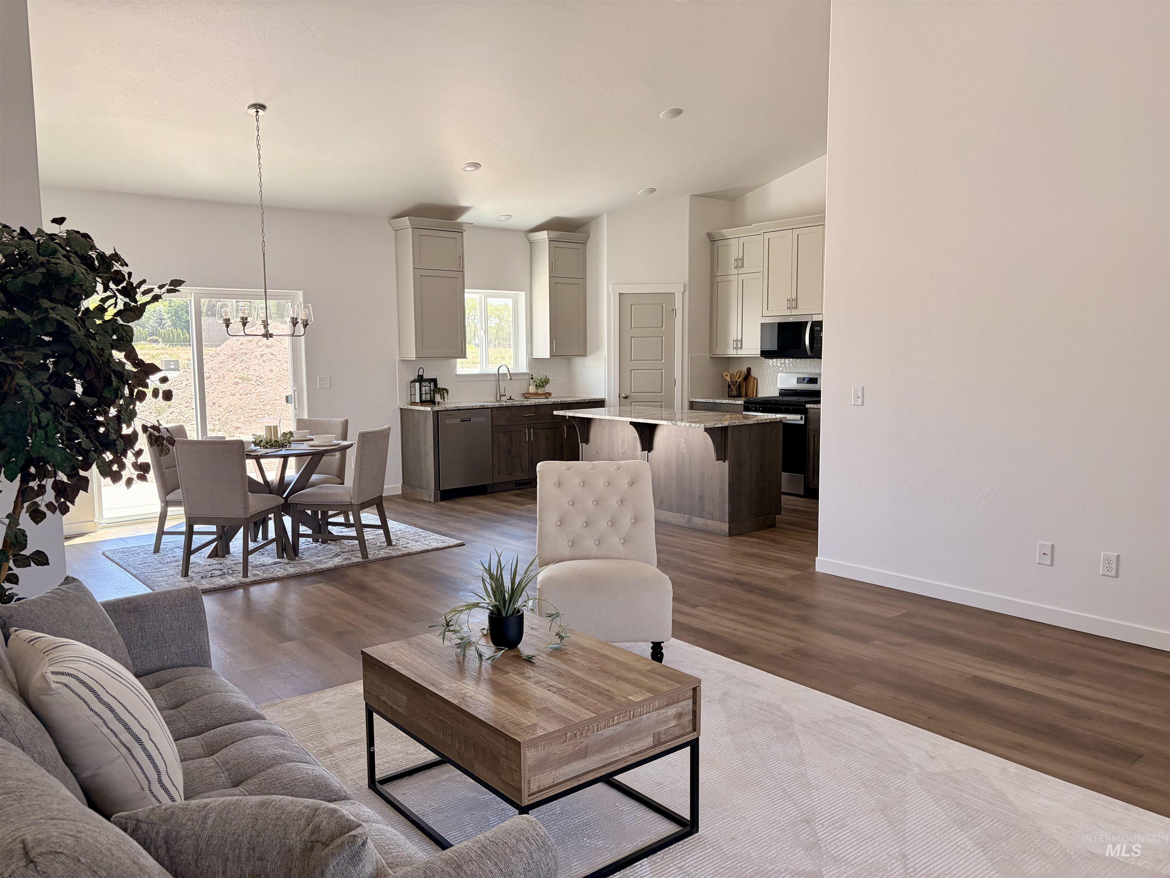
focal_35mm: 26
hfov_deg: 67.3
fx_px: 879
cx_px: 585
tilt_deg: -5.4
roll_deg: +1.6
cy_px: 439
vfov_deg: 53.1
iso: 100
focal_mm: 5.96
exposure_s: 1/215
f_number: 1.6
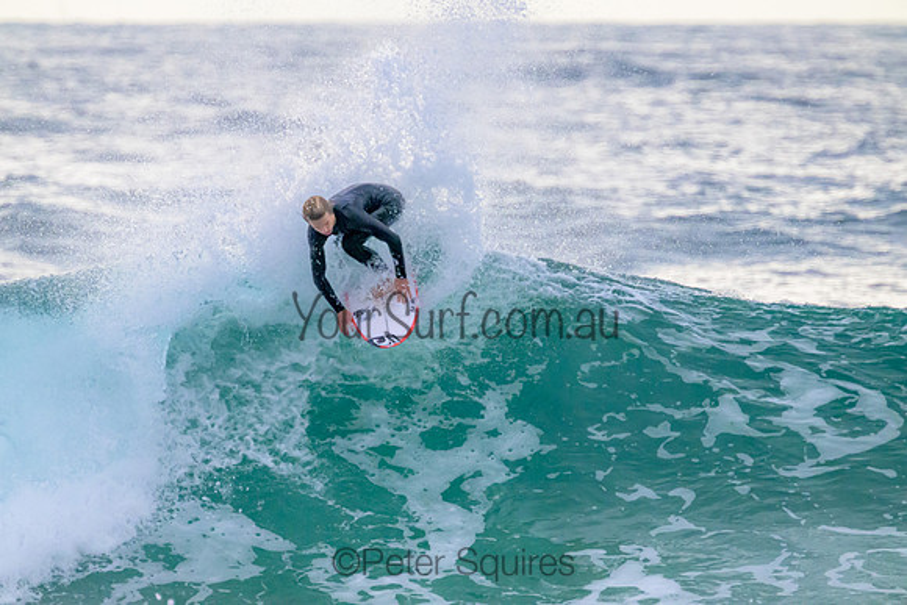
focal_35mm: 800
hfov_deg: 2.6
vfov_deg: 1.7
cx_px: 454
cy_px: 302
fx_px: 20159
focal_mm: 800
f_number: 11
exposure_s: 1/2000
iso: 7200
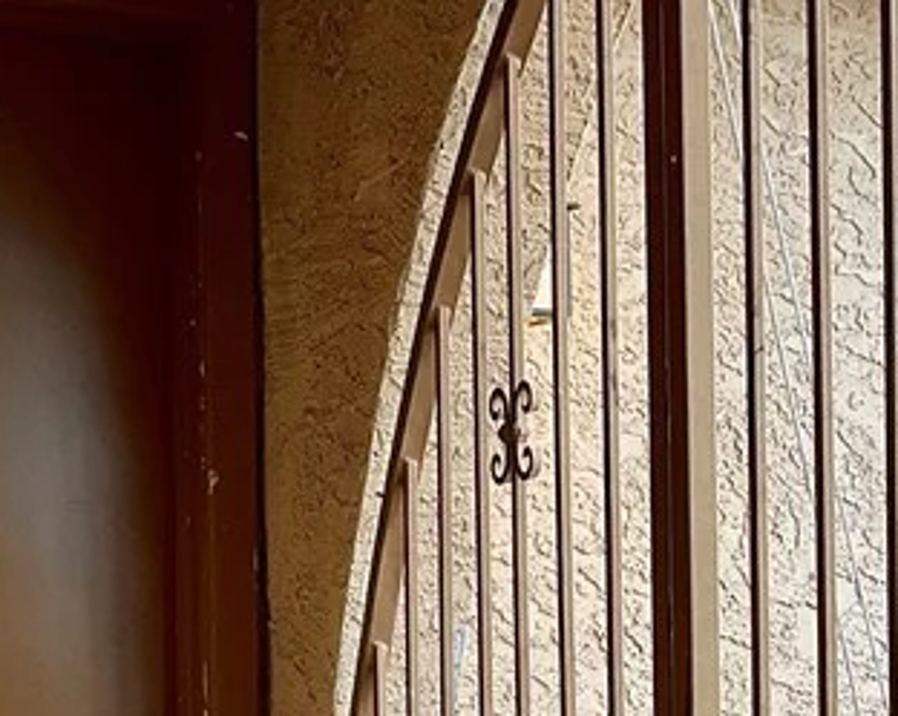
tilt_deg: -2.2
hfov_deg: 20.4
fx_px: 2469
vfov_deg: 16.1
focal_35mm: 93
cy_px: 748
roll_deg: +0.5
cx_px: 731
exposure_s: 1/60
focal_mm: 3
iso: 32
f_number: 1.8
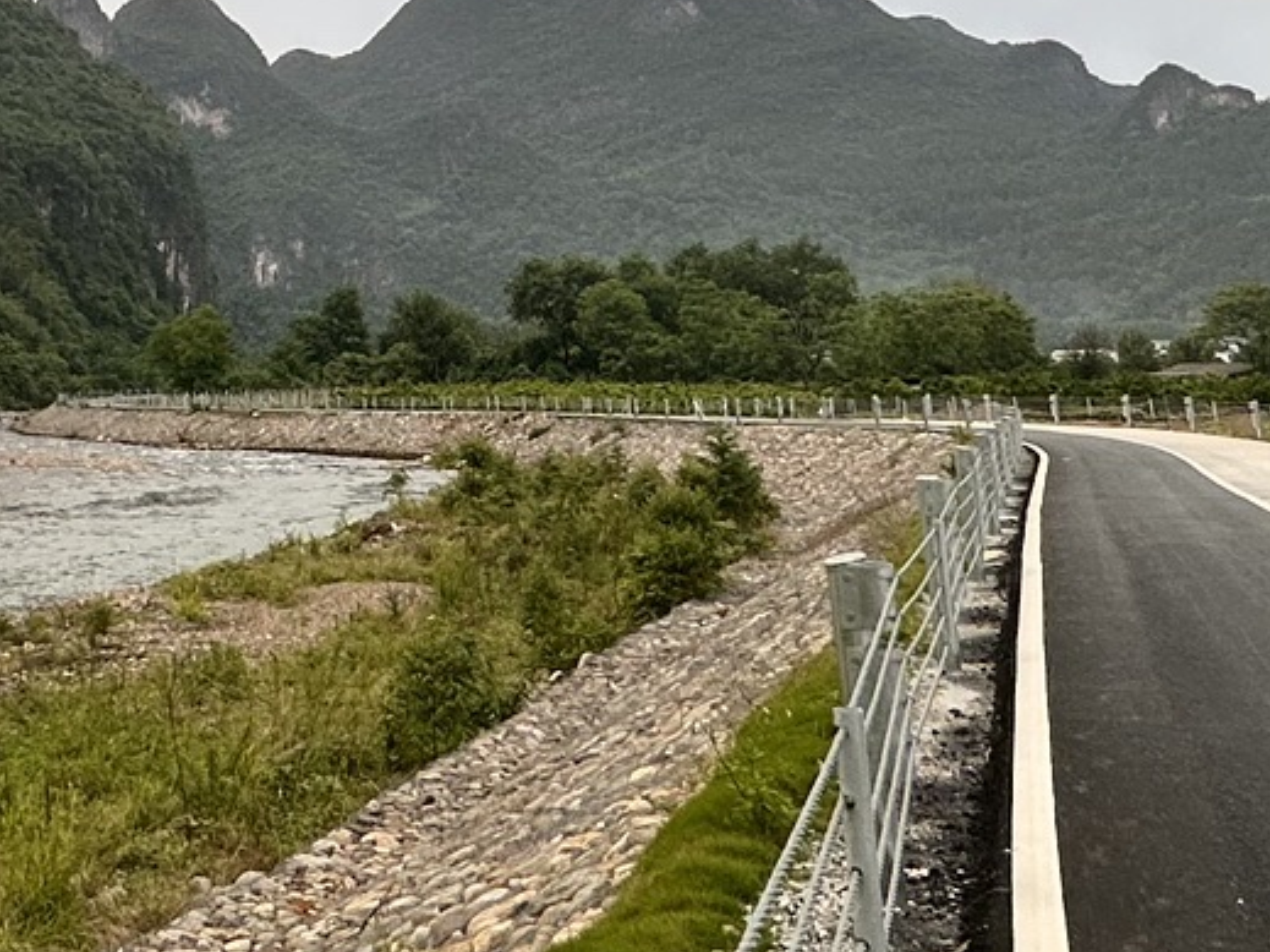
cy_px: -198
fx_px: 1981
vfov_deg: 24.4
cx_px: 240
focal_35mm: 54
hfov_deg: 34.4
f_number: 2.2
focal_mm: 2.22
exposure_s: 1/1319
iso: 40
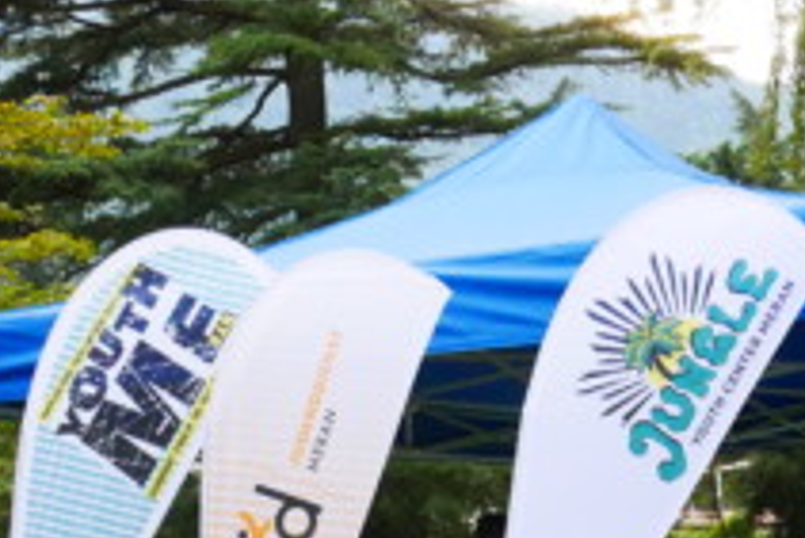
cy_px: 620
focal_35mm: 74
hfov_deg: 27.3
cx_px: 412
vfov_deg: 17.7
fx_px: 1656
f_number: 6.3
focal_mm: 15
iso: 3200
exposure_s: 1/400
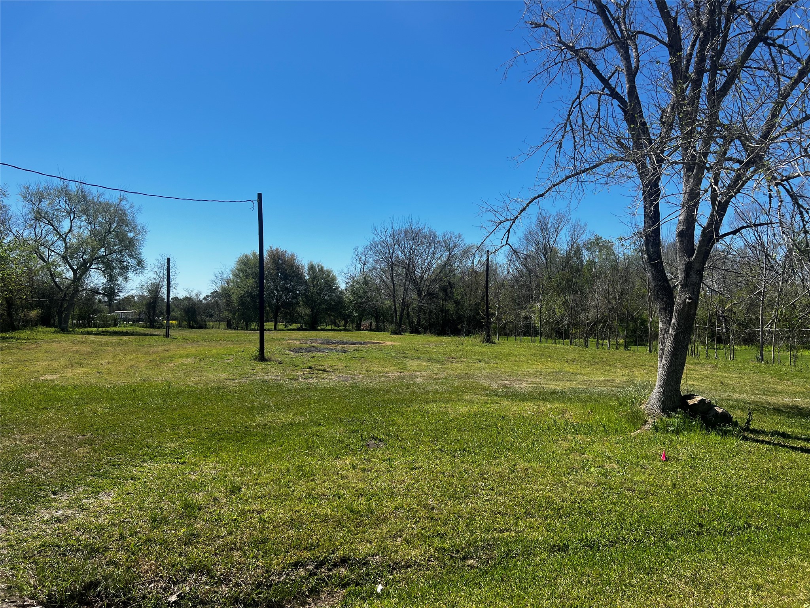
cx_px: 405
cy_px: 304
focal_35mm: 26
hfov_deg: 67.3
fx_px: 608
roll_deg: +0.0
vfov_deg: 53.1
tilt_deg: +0.4
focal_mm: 5.7
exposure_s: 1/4630
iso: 50
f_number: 1.5
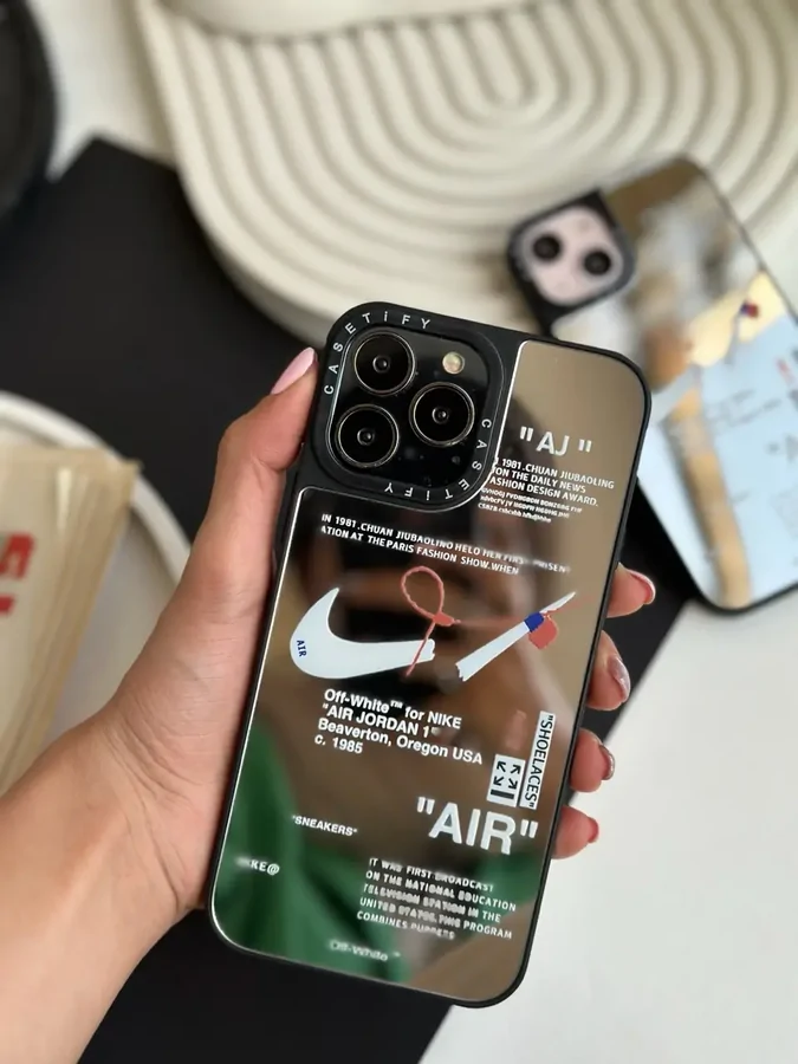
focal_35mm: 48
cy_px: 532
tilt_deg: -59.2
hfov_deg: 30.3
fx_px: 1475
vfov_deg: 39.7
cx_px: 399
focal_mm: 6.86
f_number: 1.78
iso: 80
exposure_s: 1/1133
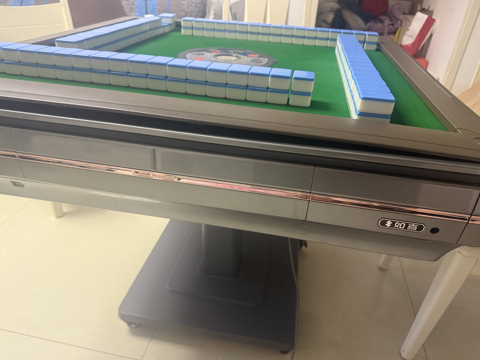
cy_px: 183
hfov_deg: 69.4
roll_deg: -5.3
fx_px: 347
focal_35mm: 25
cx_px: 238
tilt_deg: -30.1
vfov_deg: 54.9
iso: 320
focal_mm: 6.76
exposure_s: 1/60
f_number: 1.78
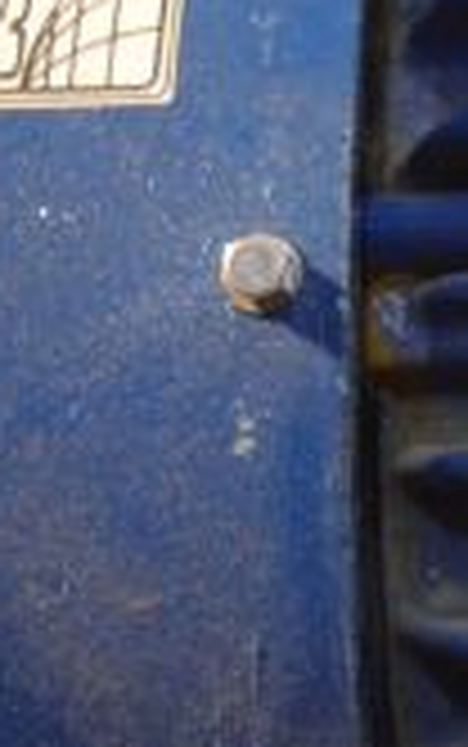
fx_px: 3748
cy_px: 511
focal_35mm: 184
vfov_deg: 11.4
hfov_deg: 6.8
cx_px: 1116
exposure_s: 1/40
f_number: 3.5
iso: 400
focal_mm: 20
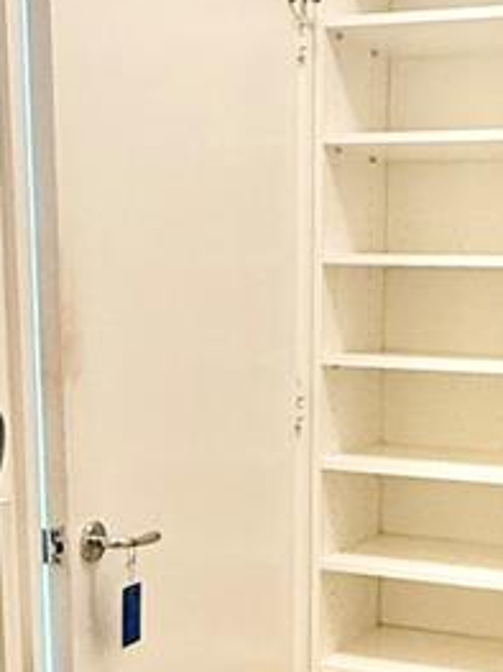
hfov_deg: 22.7
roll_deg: -1.1
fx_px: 1241
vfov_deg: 29.3
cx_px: 373
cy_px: 575
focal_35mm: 64
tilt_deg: -12.0
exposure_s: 1/60
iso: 500
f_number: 2.2
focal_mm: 2.22
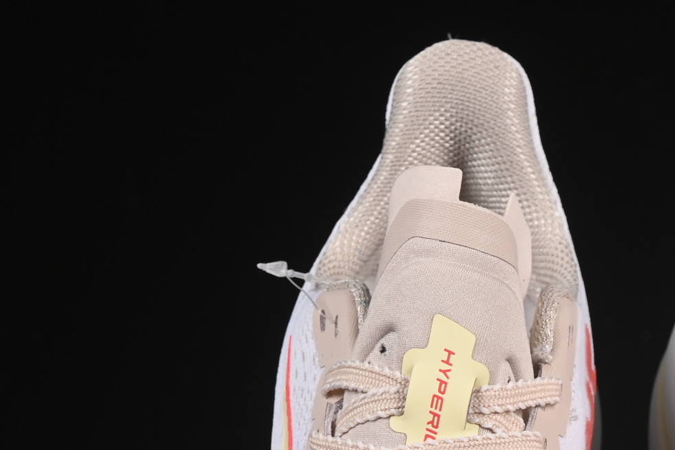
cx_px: 611
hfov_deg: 9.6
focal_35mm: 213
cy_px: 611
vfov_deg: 6.4
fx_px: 3995
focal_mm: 50
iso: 160
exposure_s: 1/80
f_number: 8
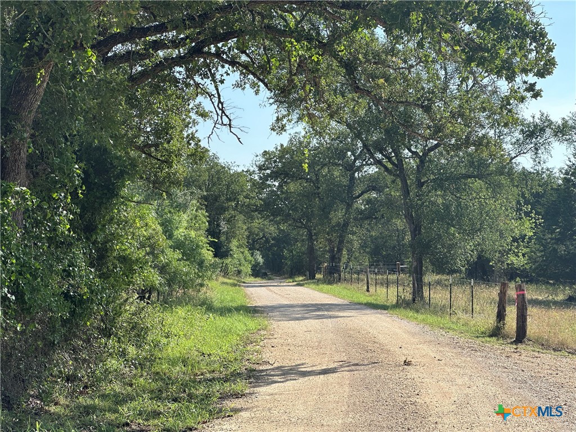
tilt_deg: +1.1
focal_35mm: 77
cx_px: 288
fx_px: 1281
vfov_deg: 19.1
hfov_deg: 25.3
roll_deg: +0.2
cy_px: 216
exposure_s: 1/492
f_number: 2.8
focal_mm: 9
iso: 32
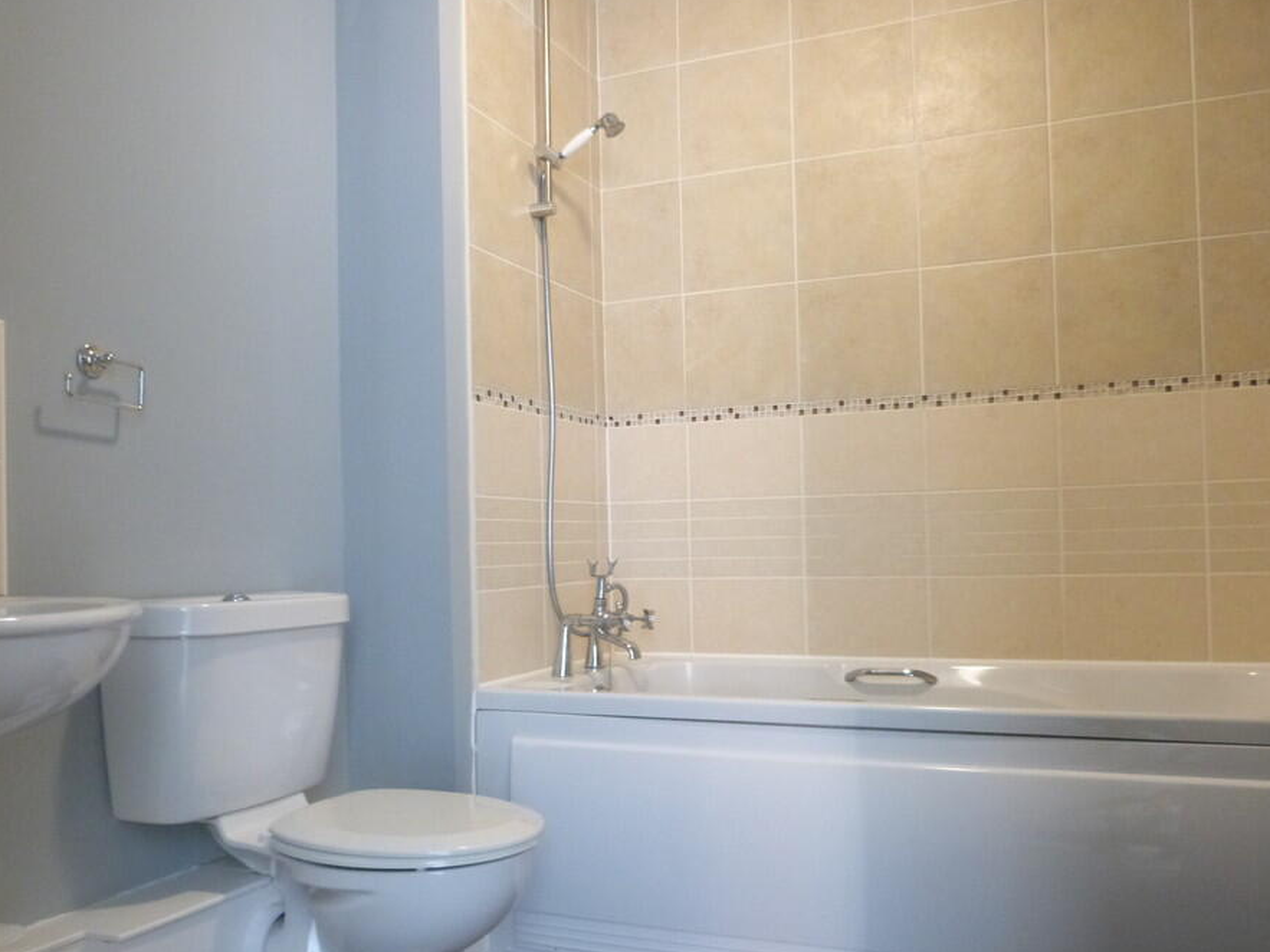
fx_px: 1064
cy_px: 521
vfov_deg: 48.2
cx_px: 660
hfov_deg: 61.6
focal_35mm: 29
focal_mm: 4.5
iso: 400
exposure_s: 1/8
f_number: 2.8
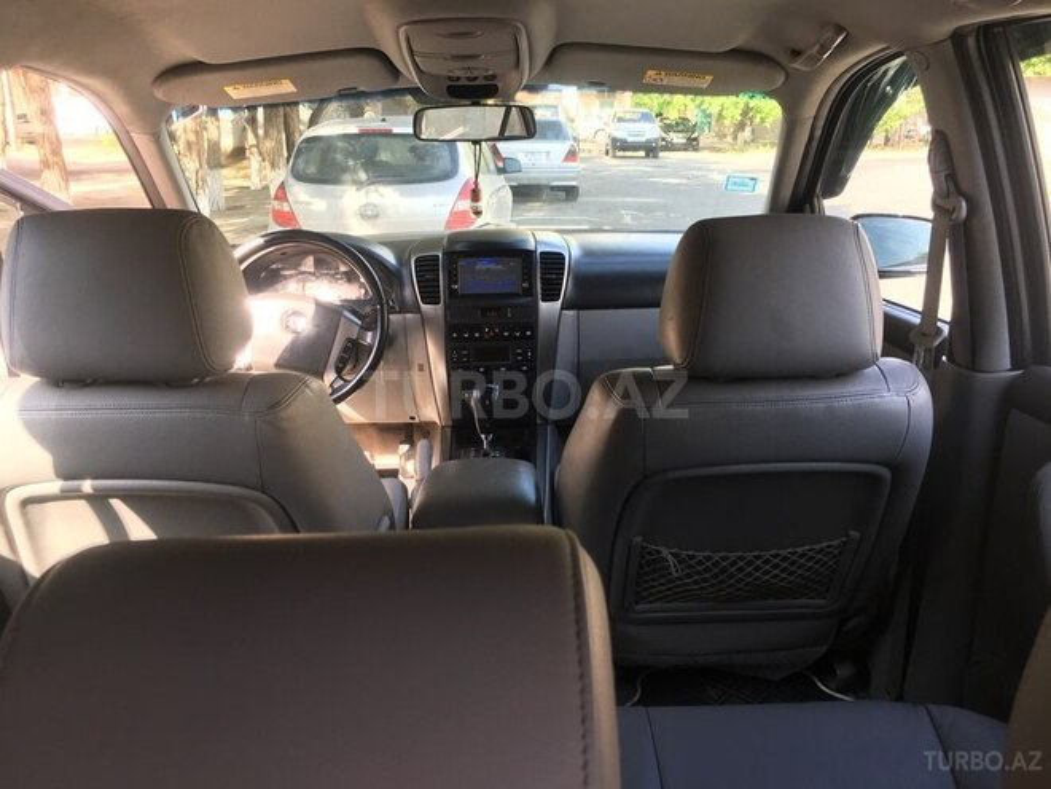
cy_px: 394
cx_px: 526
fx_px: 880
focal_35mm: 29
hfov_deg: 61.7
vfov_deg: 48.2
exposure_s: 1/100
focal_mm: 4.15
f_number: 2.2
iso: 32
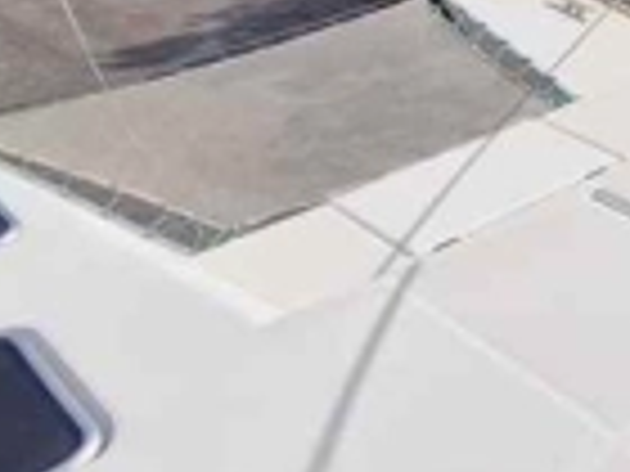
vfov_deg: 28.4
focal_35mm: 51
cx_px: 698
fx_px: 928
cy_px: 169
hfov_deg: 32.8
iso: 50
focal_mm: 2.2
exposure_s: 1/4688
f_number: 2.2
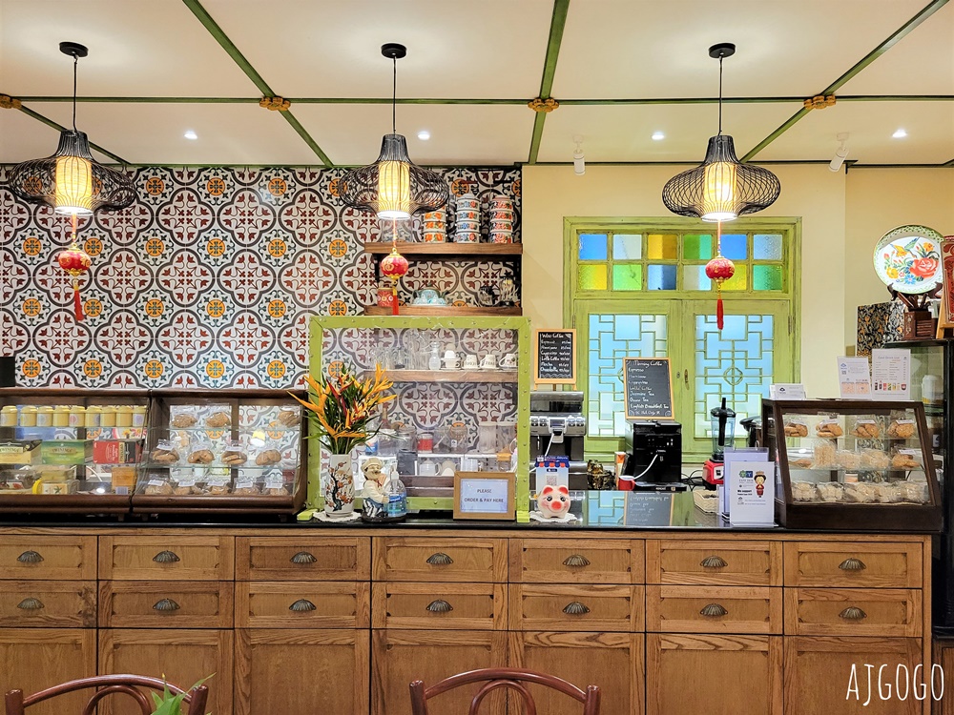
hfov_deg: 67.3
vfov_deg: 53.1
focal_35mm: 26
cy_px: 358
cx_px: 477
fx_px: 717
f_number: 1.8
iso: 640
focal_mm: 5.4
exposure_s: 1/33
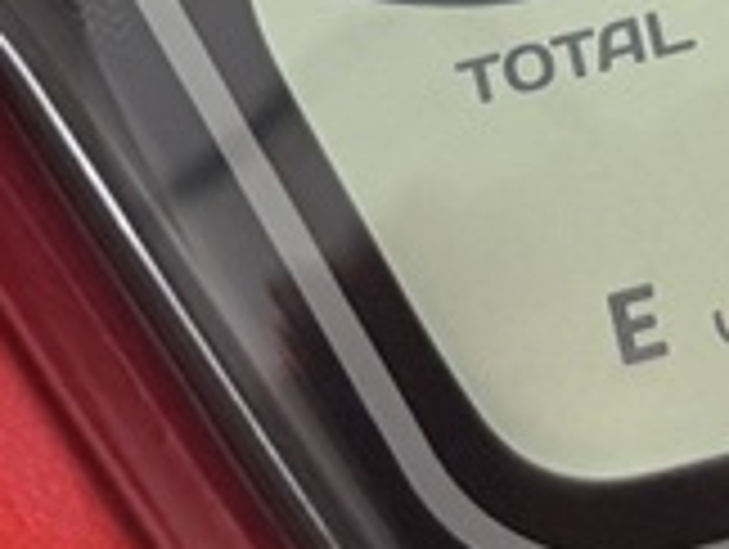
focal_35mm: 205
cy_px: -801
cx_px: 711
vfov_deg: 6.8
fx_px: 4324
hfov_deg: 9.6
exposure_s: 1/64
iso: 125
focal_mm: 5.96
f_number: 1.6
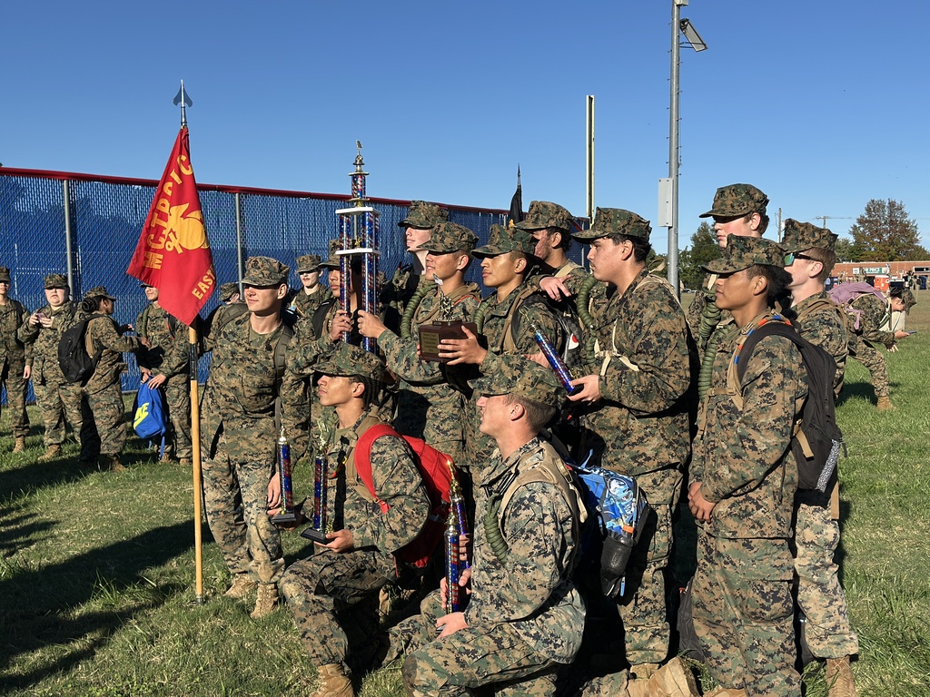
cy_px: 348
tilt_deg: -2.0
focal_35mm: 48
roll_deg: +0.7
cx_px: 465
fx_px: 1290
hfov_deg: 39.7
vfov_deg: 30.3
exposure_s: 1/5263
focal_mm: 6.86
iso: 100
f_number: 1.78
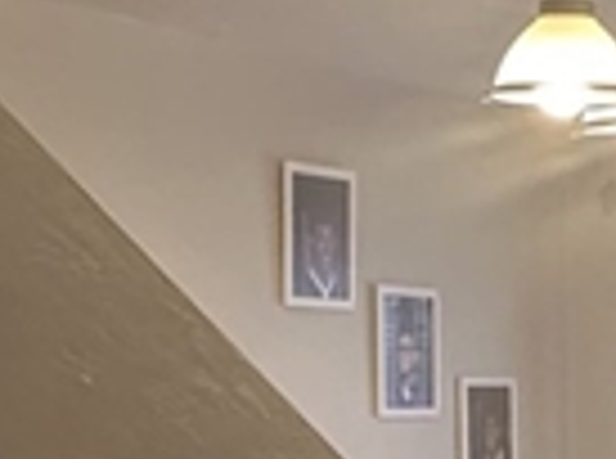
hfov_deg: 18.5
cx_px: 544
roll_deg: +0.4
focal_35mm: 105
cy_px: 747
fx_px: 1864
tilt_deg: -9.0
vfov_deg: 13.0
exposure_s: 1/60
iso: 250
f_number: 2.2
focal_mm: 2.22
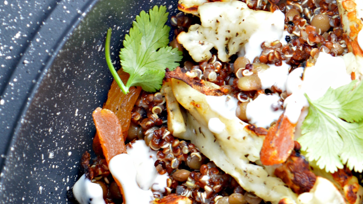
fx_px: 1917
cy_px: 153
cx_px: 413
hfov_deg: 10.7
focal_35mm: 199
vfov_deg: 6.1
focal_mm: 55
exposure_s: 1/20
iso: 100
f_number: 5.6
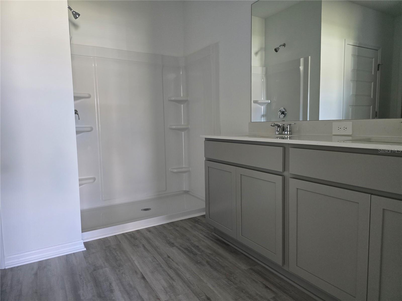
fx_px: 267
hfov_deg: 73.9
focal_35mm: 23
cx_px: 201
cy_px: 150
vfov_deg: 58.9
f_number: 1.7
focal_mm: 6.3
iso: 800
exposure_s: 1/120
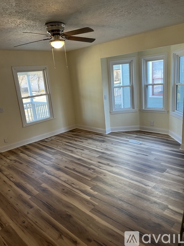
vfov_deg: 67.3
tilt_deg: -14.5
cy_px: 123
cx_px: 92
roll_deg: +5.5
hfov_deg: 53.0
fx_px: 184
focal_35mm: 26
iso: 100
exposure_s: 1/60
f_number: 1.6
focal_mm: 5.1
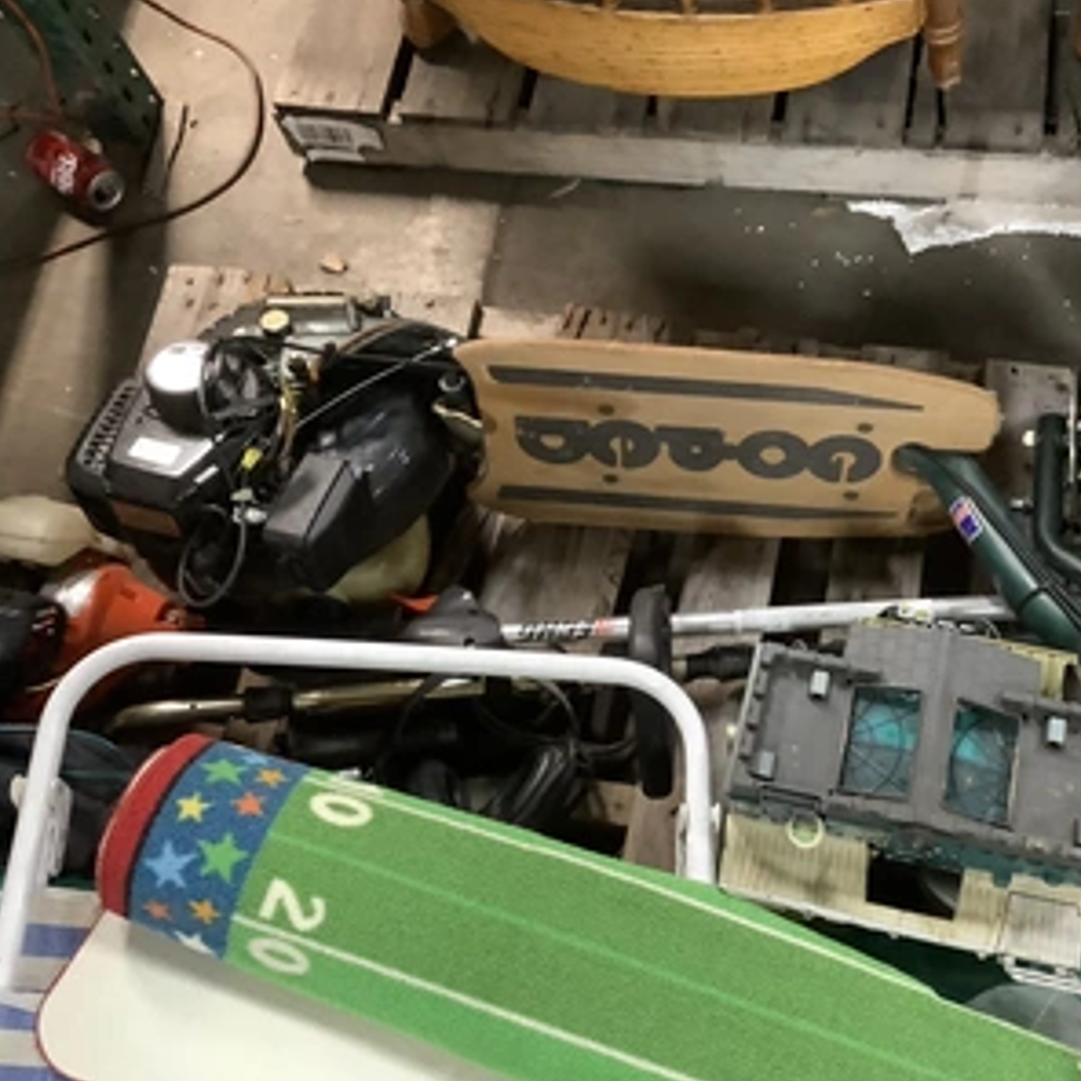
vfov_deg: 44.9
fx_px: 1307
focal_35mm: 37
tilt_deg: -66.1
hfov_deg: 44.7
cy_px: 537
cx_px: 654
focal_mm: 3.3
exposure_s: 1/30
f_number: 2.4
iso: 500
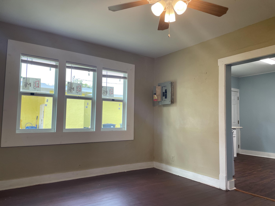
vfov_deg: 53.1
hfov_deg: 67.3
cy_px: 103
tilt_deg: +3.1
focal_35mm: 26
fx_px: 207
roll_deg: -0.8
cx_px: 138
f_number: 1.6
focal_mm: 4.2
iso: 64
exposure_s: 1/120
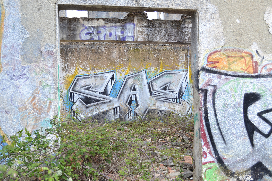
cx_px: 136
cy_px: 90
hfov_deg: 46.4
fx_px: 317
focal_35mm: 42
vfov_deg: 31.9
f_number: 5.6
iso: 100
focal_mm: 28
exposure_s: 1/25
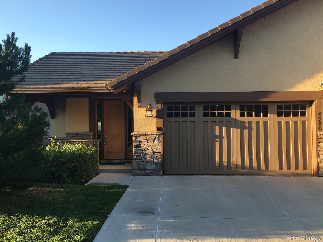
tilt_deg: +1.4
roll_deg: +0.2
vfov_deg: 48.2
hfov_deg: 61.7
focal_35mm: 29
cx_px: 162
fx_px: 271
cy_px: 121
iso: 25
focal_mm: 4.15
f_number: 2.2
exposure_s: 1/203
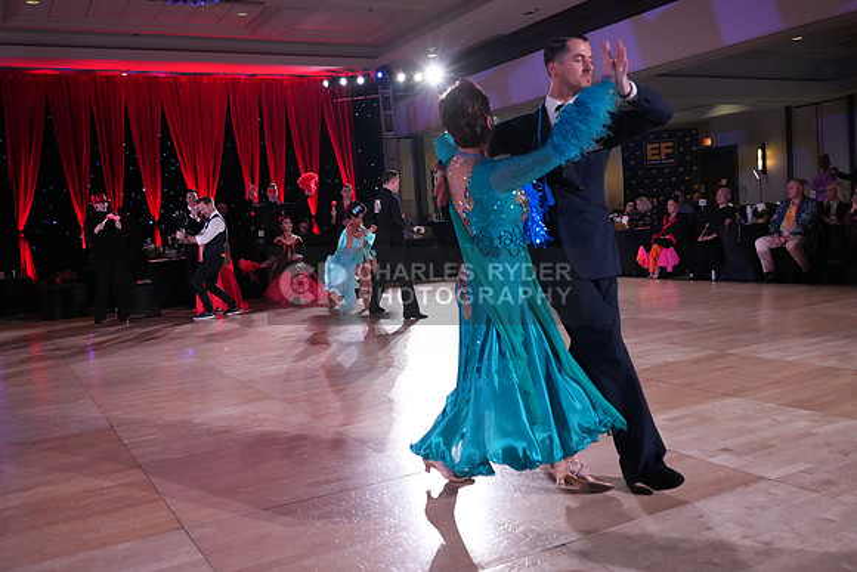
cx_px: 428
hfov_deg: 58.7
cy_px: 286
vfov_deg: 41.1
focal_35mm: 32
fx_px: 762
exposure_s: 1/400
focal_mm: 32
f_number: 4.5
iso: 4000
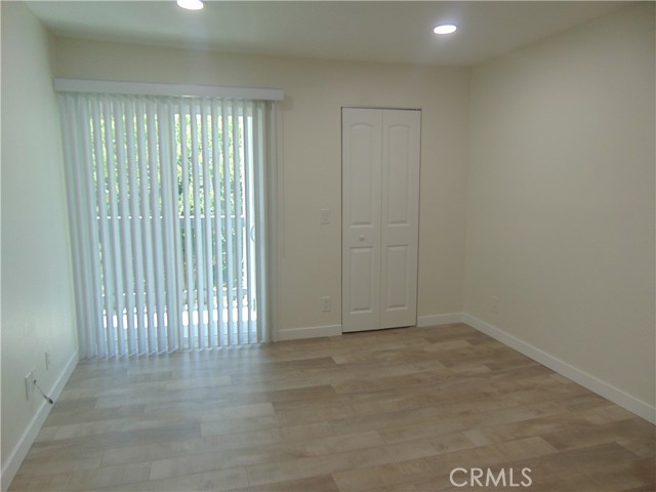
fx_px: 474
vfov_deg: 54.9
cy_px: 246
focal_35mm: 25
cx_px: 328
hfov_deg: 69.4
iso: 80
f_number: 3
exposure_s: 1/50
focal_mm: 4.5
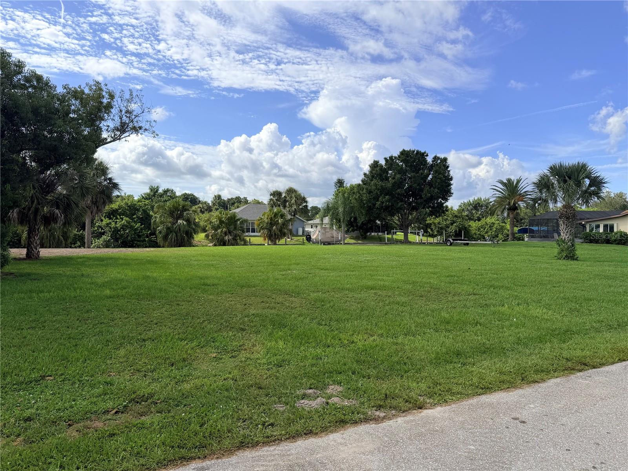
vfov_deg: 56.8
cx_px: 314
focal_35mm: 24
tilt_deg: -0.5
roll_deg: +0.0
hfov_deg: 71.6
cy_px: 236
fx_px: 435
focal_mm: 6.76
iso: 80
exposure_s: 1/6173
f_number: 1.78
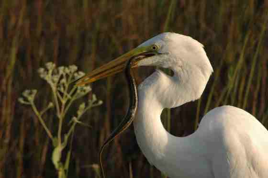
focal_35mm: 450
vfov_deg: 3.0
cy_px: 89
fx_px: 3346
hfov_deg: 4.6
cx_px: 134
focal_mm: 300
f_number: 10
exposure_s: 1/500
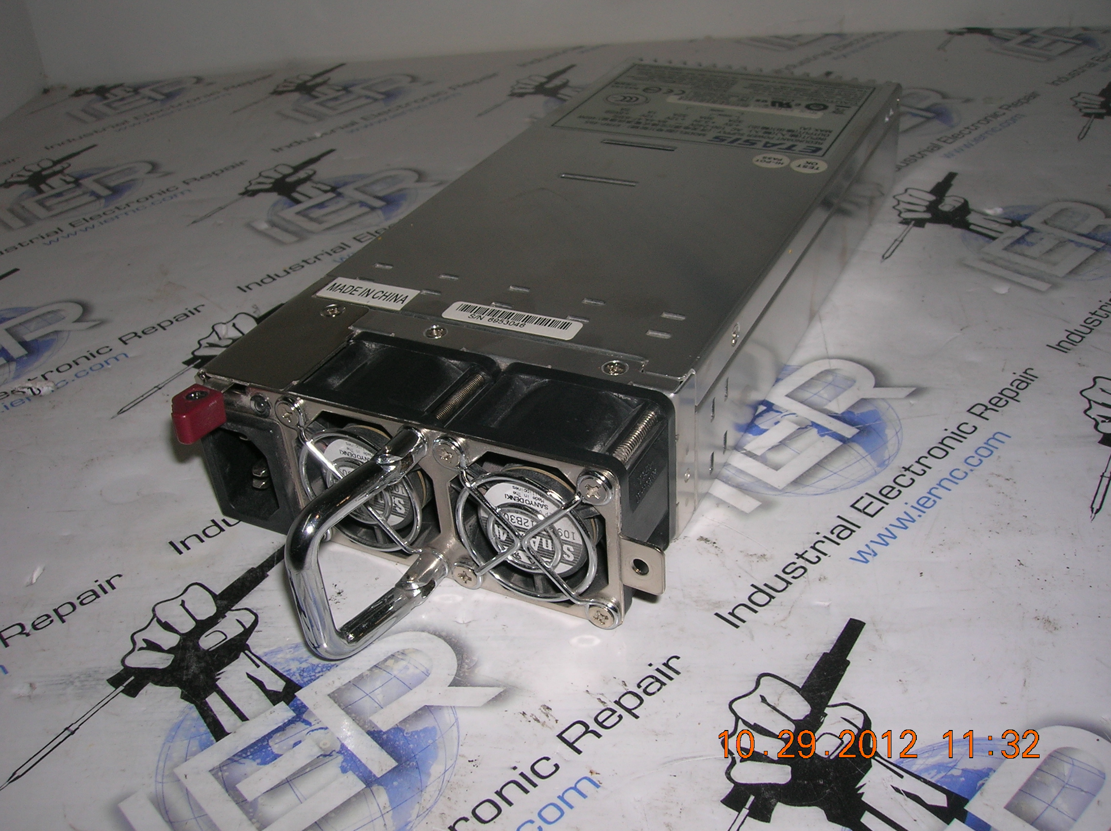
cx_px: 556
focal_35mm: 34
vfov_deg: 41.7
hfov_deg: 54.0
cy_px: 416
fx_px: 1090
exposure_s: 1/60.1
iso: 50
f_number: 4.9
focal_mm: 5.7
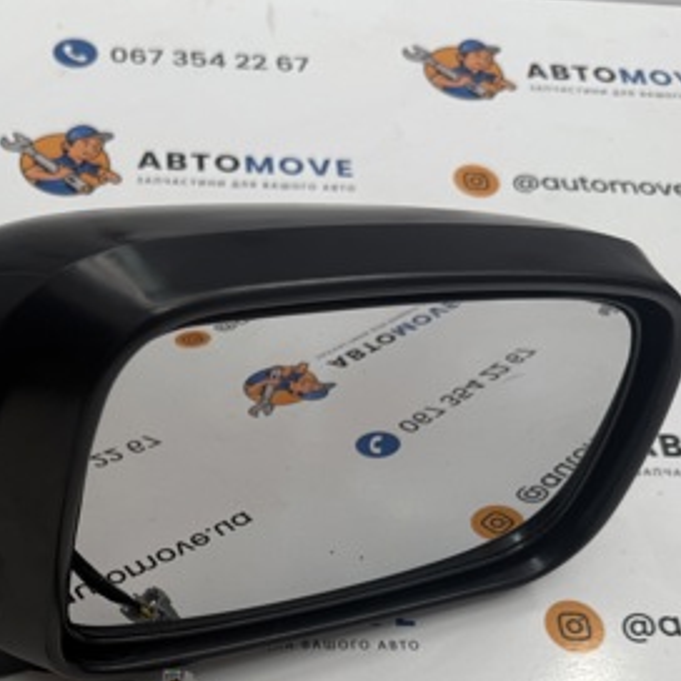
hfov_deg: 33.5
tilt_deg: -57.8
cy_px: 578
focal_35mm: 50
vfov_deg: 32.7
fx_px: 1113
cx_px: 185
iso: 100
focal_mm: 6.76
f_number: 1.78
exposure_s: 1/100
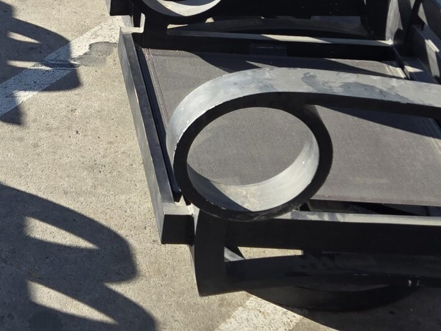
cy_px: -74
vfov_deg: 16.9
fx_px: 1058
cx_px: -90
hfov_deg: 21.8
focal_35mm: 83
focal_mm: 5.4
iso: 25
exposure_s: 1/754
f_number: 1.8
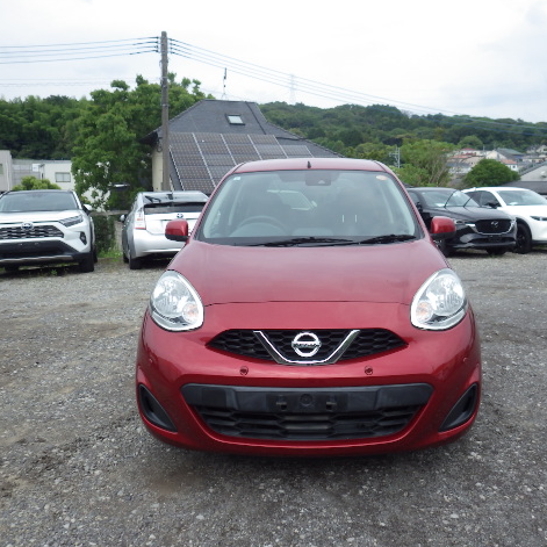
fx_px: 536
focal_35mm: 30
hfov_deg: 53.9
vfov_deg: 54.0
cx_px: 308
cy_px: 271
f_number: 2.8
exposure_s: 1/1000
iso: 125
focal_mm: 4.5
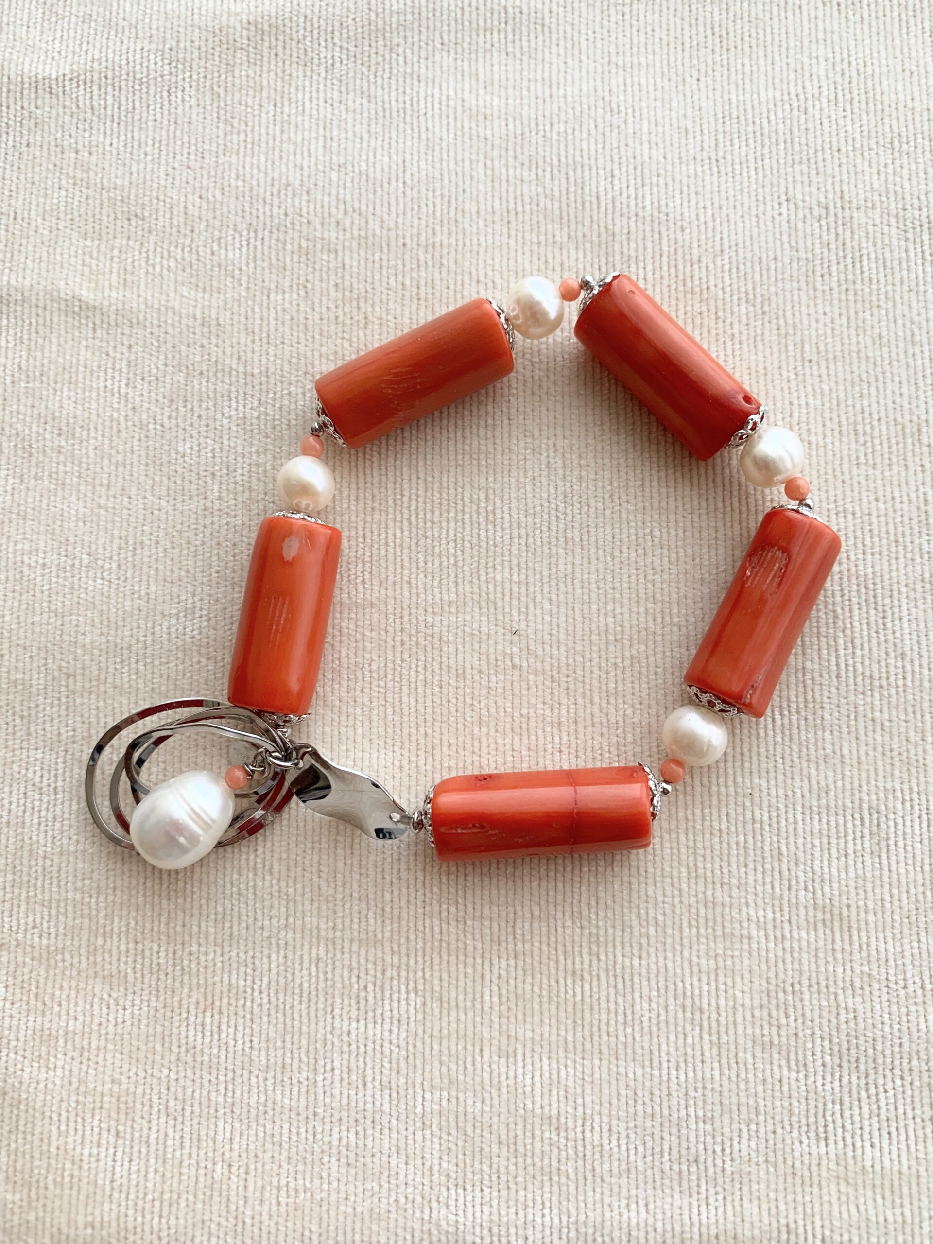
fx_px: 934
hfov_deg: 53.1
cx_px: 466
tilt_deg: -81.6
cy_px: 622
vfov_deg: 67.3
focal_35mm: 26
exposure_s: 1/121
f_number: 1.8
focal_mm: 4.25
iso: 64
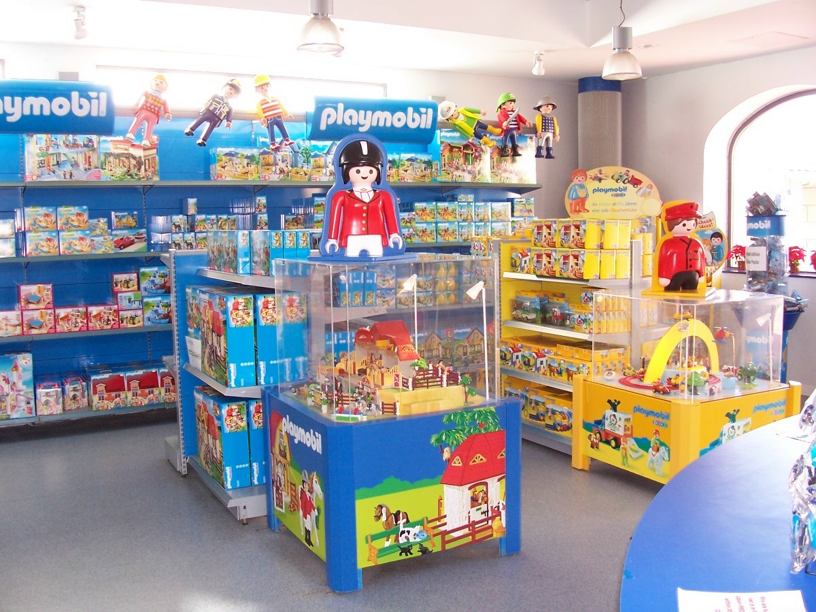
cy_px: 306
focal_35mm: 35
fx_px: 825
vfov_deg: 40.7
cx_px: 408
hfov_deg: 52.6
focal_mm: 6
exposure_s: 1/60
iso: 140
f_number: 2.8
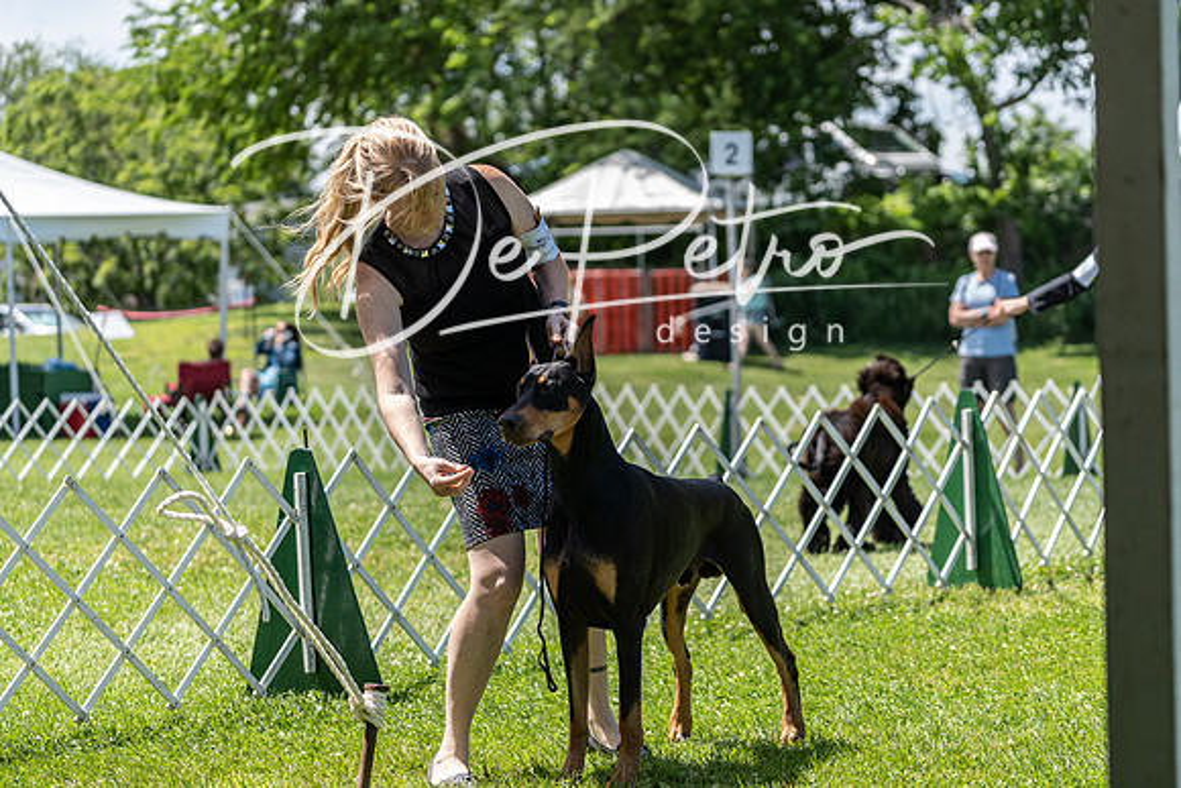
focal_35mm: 104
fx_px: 3412
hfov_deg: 19.6
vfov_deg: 13.2
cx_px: 590
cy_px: 394
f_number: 4
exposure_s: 1/1250
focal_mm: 104
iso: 320
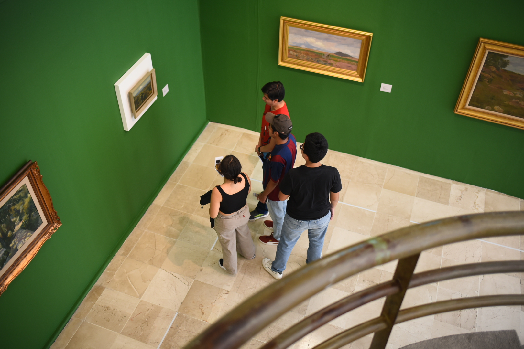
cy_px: 174
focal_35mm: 35
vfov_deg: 37.9
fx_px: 509
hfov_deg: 54.4
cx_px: 262
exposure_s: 1/125
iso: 640
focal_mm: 35
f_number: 1.8
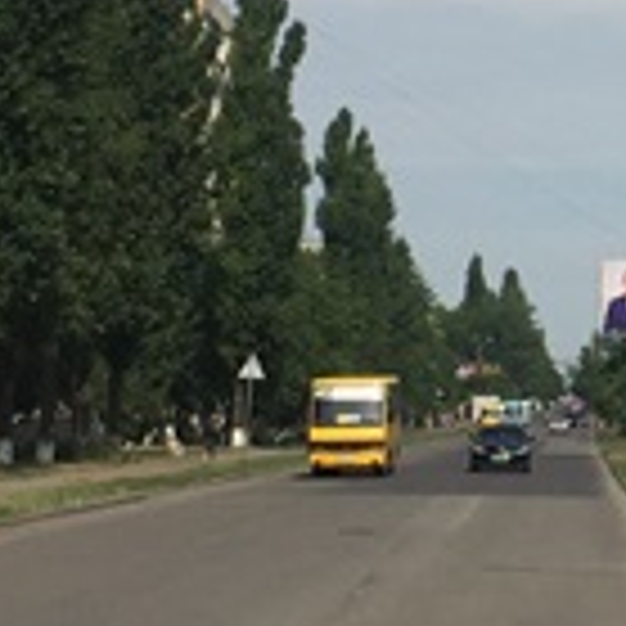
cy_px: 104
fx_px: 3008
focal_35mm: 147
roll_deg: +0.2
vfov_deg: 11.8
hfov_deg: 11.5
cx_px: 878
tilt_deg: +6.7
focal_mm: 4.15
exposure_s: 1/3049
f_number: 2.2
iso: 32
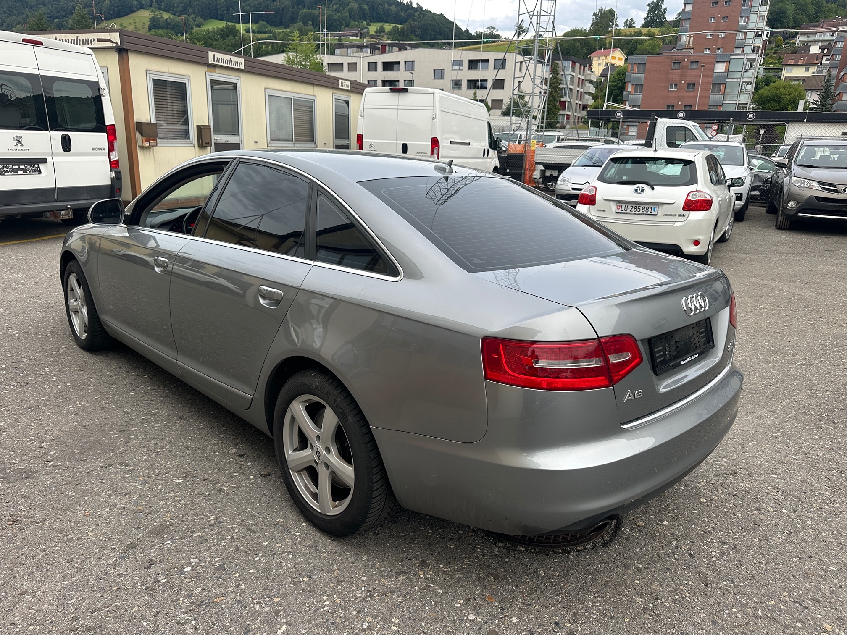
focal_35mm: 24
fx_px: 587
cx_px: 424
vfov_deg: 56.8
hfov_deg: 71.6
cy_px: 318
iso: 80
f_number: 1.78
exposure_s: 1/477
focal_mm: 6.86
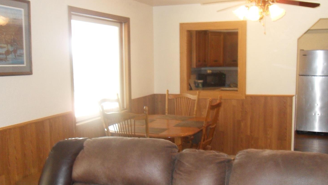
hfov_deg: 48.3
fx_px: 365
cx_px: 172
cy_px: 110
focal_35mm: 42
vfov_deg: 28.3
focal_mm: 6.3
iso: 400
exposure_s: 1/45
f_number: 3.5
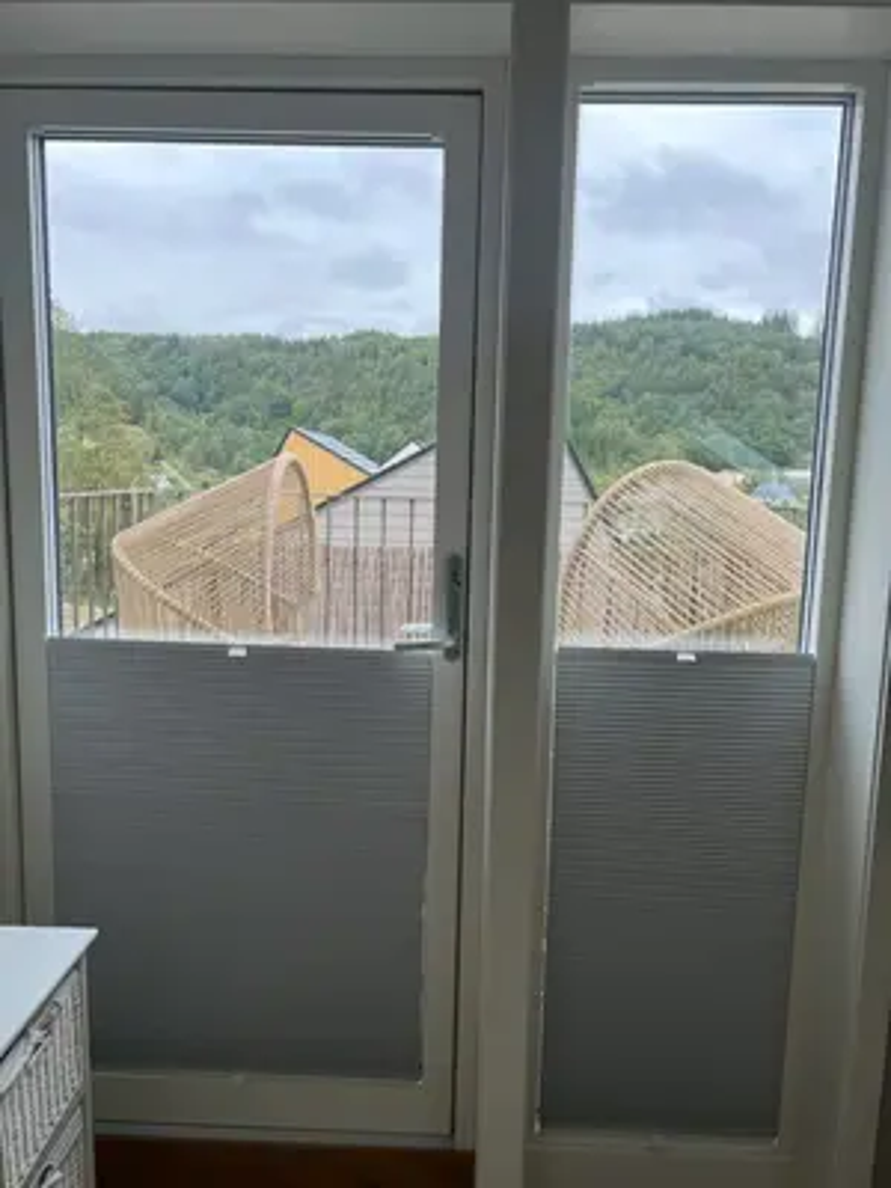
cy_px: 594
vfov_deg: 67.3
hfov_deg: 53.1
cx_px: 446
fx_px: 892
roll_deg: -1.0
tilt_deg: -7.5
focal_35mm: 26
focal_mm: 5.7
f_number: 1.5
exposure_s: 1/227
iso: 40
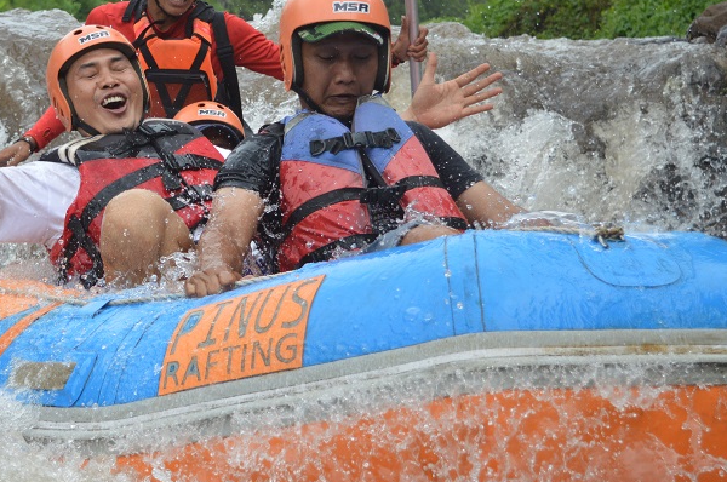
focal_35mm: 100
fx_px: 2016
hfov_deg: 20.3
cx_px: 212
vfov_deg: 13.6
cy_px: 117
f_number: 4.8
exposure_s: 1/1000
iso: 400
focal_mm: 40
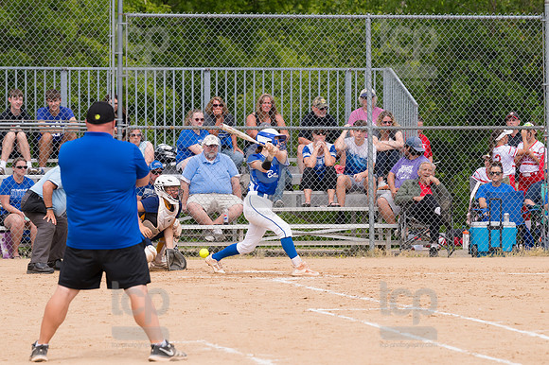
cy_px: 182
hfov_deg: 6.9
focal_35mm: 300
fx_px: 4572
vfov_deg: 4.6
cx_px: 274
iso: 320
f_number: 5.6
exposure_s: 1/1600
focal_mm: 200
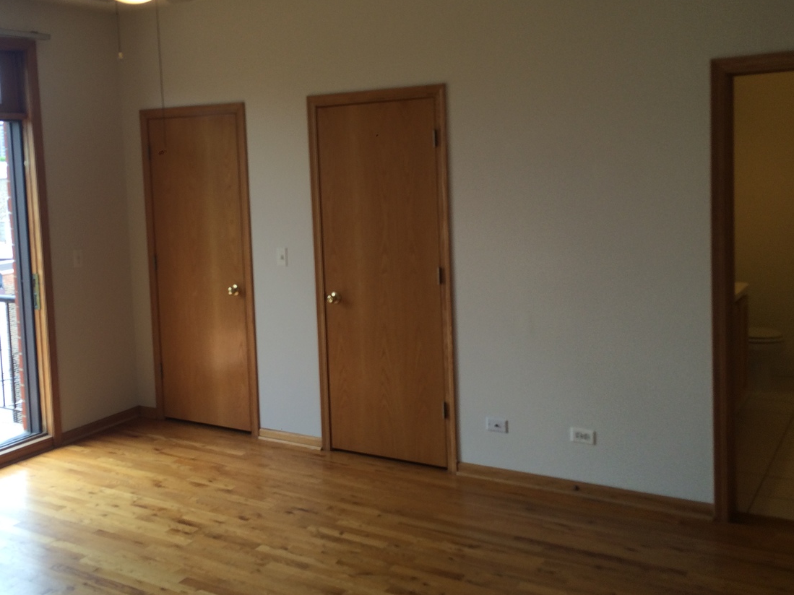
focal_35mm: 38
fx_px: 872
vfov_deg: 37.5
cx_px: 323
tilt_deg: -5.8
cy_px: 233
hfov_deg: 48.7
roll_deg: +3.0
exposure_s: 1/215
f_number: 2.2
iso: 32
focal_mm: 4.15
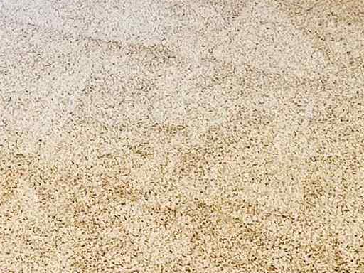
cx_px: -586
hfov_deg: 10.9
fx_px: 1514
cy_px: -233
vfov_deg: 9.7
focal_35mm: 144
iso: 160
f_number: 1.78
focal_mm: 6.86
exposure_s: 1/120
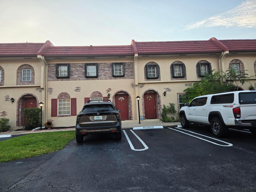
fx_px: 170
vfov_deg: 58.9
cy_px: 96
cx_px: 128
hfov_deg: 73.9
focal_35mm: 23
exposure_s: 1/978
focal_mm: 5.4
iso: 80
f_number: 1.8
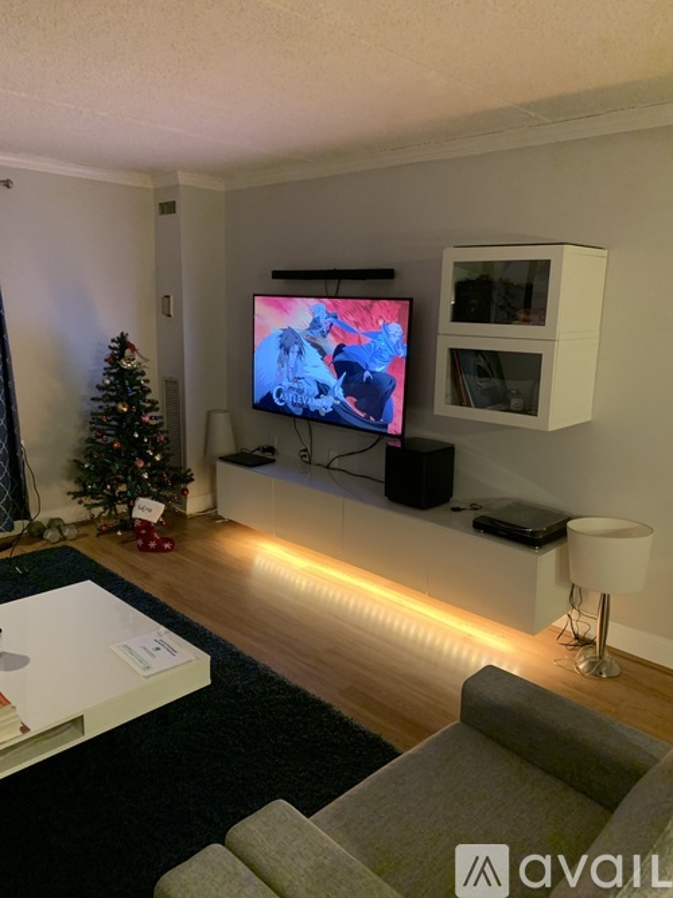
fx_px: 674
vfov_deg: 67.3
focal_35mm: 26
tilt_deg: -10.5
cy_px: 449
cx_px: 336
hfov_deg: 53.0
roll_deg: -2.0
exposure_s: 1/30
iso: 500
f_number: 1.8
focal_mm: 4.25
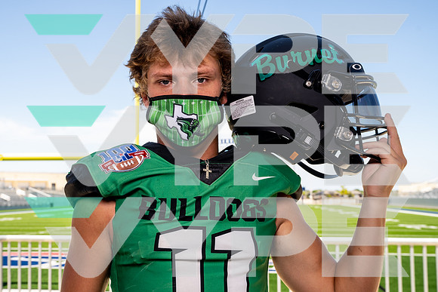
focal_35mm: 44
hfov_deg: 44.5
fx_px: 532
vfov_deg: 30.7
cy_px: 174
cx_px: 176
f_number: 8
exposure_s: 1/125
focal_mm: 36
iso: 100
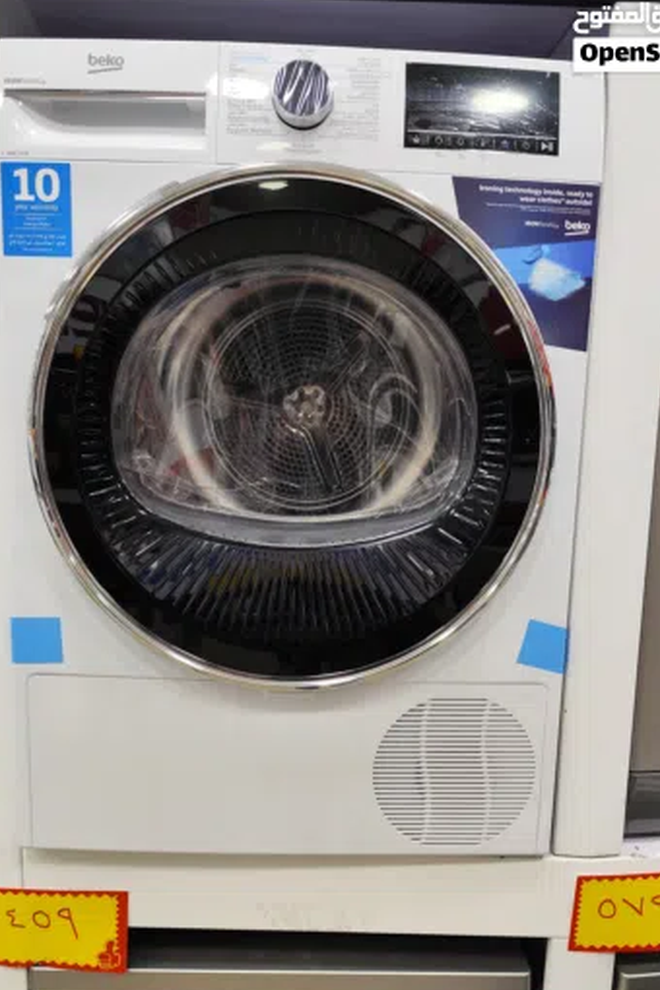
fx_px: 687
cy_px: 512
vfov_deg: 71.5
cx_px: 334
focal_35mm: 25
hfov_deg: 51.3
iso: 125
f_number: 1.65
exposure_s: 1/100
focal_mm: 6.14
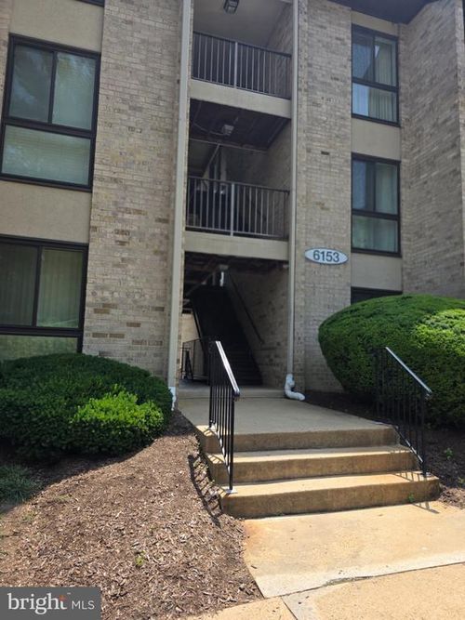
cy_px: 310
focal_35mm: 23
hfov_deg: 58.9
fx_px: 412
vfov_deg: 73.9
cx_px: 232
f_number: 1.7
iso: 80
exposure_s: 1/2945
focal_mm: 6.3
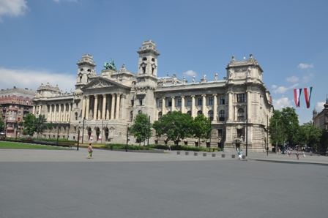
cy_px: 109
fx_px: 246
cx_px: 164
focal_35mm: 27
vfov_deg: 47.9
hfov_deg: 67.4
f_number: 9
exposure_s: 1/320
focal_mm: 18
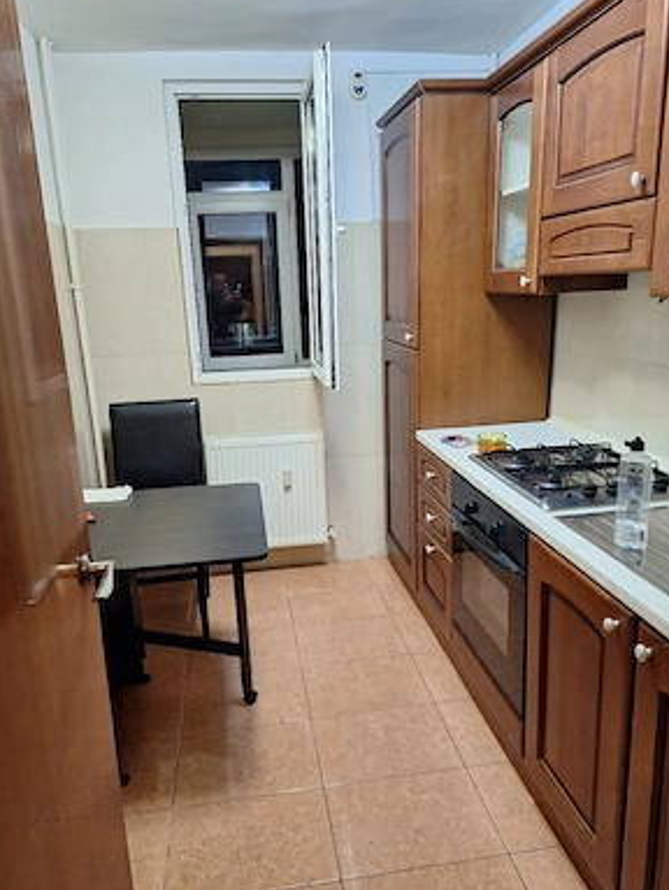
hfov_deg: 56.9
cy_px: 451
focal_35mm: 24
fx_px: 617
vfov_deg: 71.5
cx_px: 328
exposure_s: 1/33
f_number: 1.8
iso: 320
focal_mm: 5.54
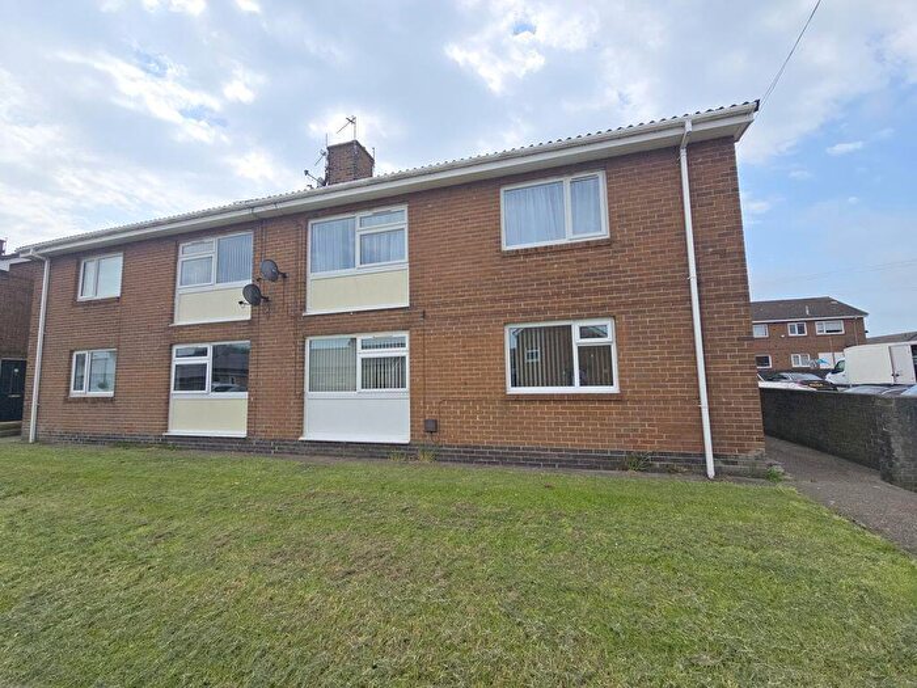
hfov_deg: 106.2
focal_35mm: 13
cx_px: 458
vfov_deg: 89.9
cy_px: 344
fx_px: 344
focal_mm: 2.2
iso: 50
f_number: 2.2
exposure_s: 1/1989
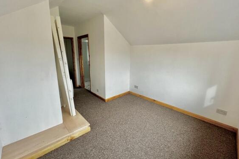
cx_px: 120
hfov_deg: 104.3
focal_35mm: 14
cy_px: 76
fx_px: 93
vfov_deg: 81.1
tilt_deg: -11.9
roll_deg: +1.9
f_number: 1.8
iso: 125
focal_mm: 1.57
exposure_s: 1/99
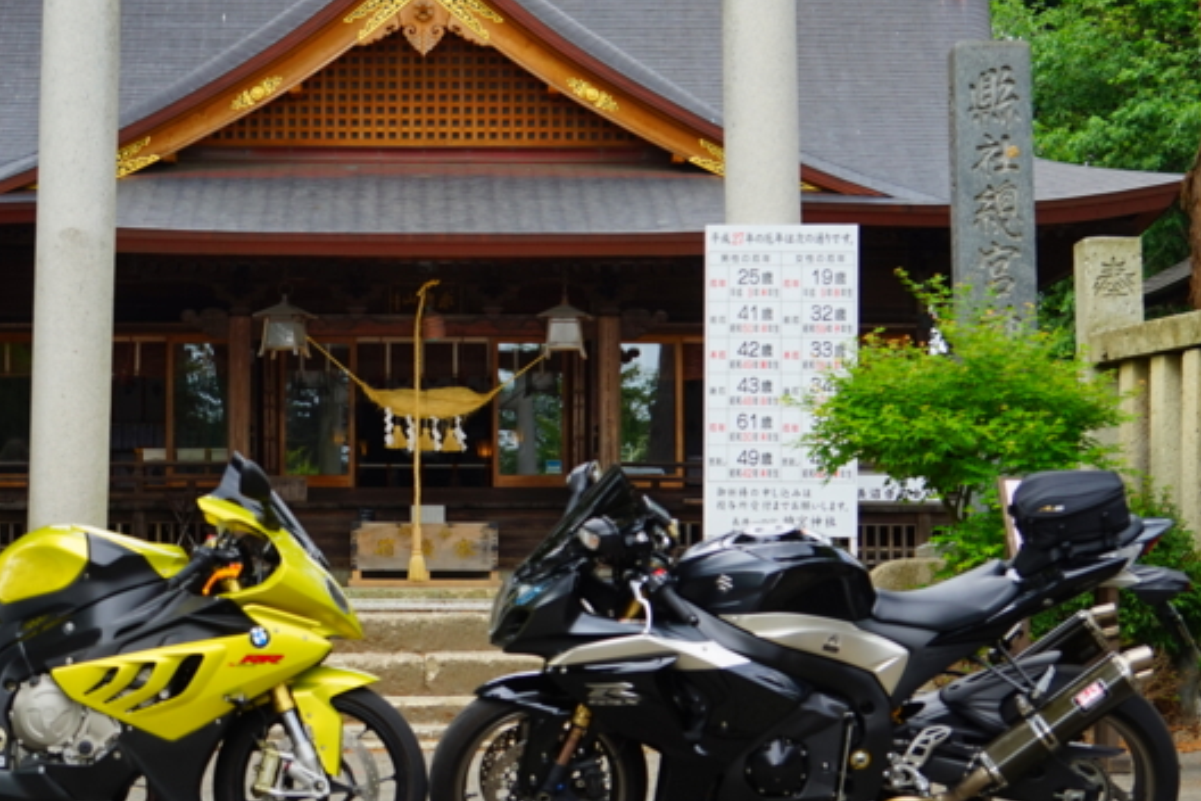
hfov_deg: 20.4
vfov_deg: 13.7
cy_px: 295
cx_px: 434
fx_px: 3336
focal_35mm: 100
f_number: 5.6
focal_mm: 44
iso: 100
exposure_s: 1/125
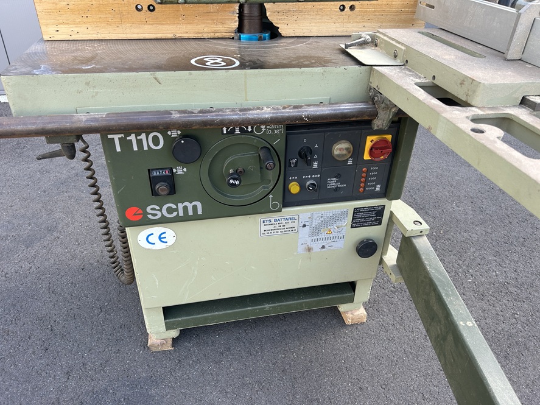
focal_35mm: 26
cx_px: 270
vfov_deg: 53.1
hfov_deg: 67.3
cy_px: 202
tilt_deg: -31.7
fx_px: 406
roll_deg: -1.4
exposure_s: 1/206
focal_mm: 5.7
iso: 40
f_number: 1.5
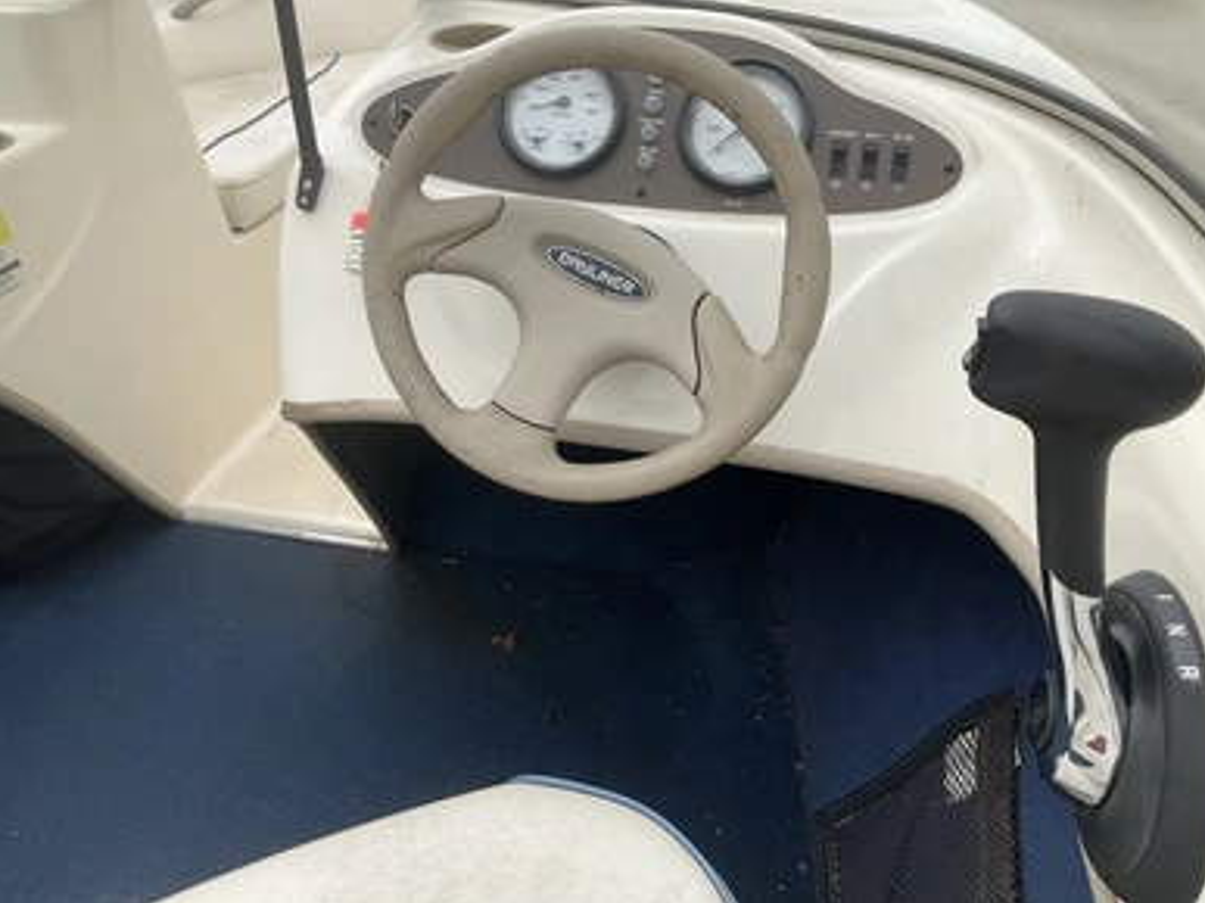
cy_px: 439
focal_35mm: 30
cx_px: 617
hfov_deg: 60.0
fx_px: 1044
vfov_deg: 46.8
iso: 25
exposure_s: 1/1377
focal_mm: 3
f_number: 1.8
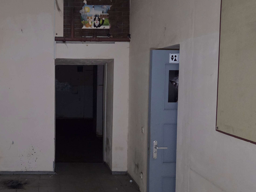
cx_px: 54
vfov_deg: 34.4
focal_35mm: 42
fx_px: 311
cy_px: 96
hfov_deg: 42.9
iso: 1600
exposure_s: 1/25
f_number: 1.8
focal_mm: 5.4
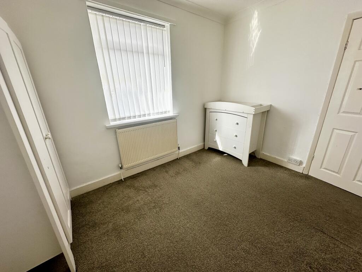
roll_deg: +2.7
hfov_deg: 102.1
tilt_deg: -18.2
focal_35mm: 14
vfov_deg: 85.7
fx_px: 146
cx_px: 181
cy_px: 136
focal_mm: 2.22
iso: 40
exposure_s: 1/106
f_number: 2.2
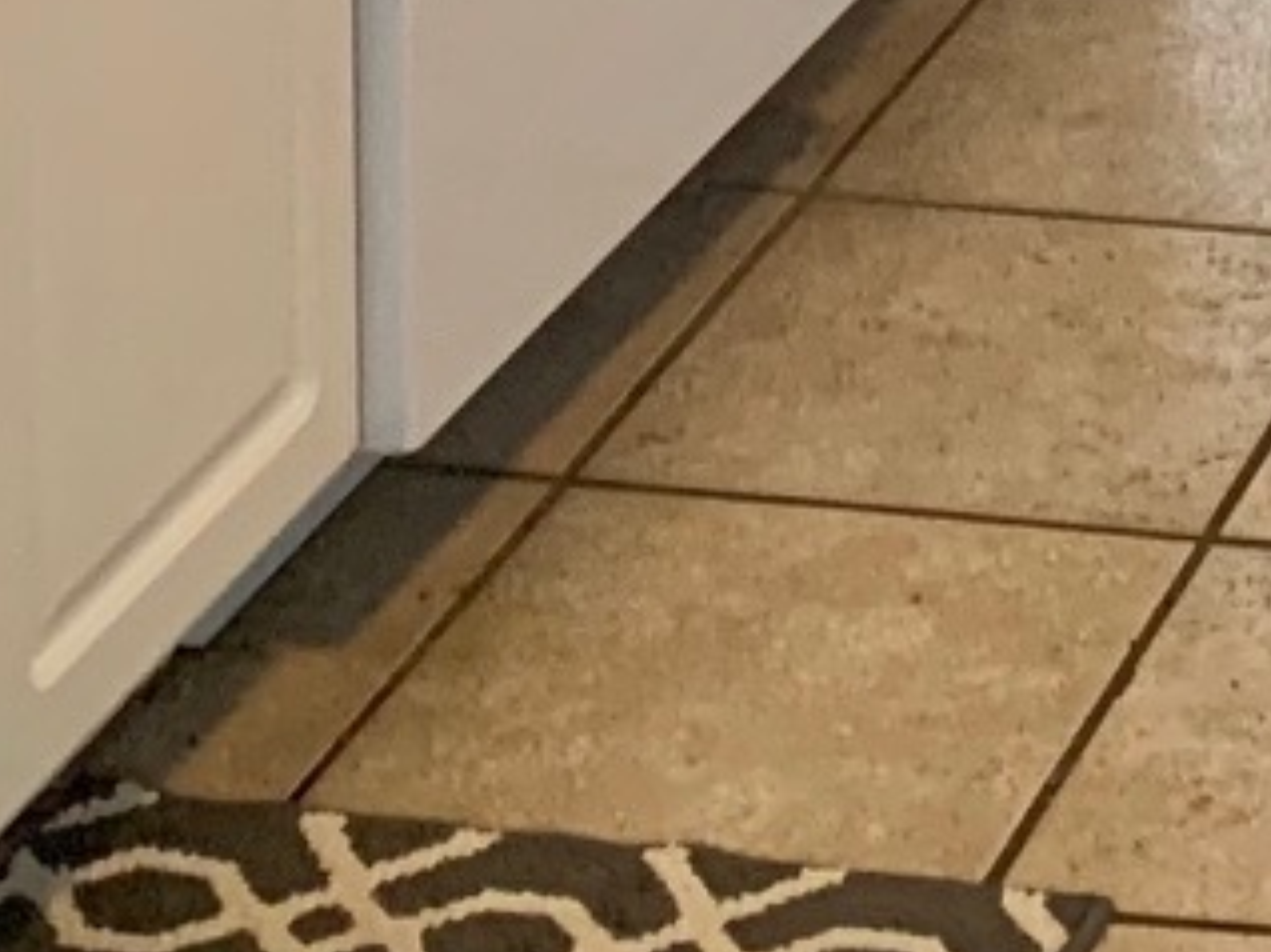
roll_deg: -0.2
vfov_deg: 7.8
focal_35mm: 165
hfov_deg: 11.2
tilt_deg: -5.4
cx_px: 2214
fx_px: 6054
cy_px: -1932
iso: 200
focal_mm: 4.25
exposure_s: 1/60
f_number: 1.8
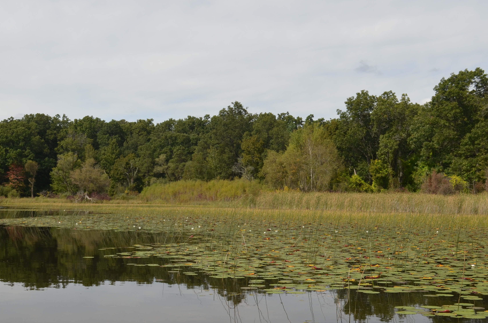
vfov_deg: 22.0
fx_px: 825
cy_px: 225
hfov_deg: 32.8
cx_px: 178
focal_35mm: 61
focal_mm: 28
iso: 200
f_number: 8
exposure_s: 1/250
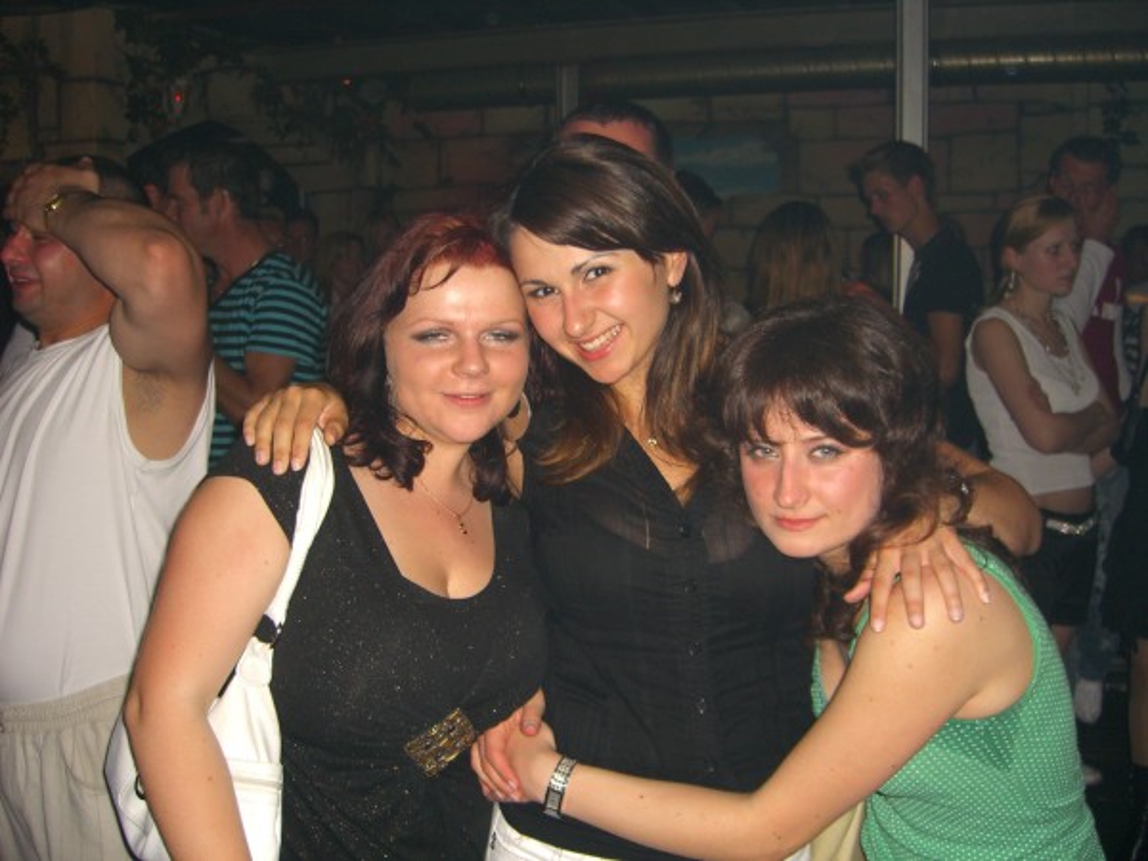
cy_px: 430
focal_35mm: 38
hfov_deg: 49.0
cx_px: 574
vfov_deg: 37.7
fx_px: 1260
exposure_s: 1/60
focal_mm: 7.9
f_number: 2.8
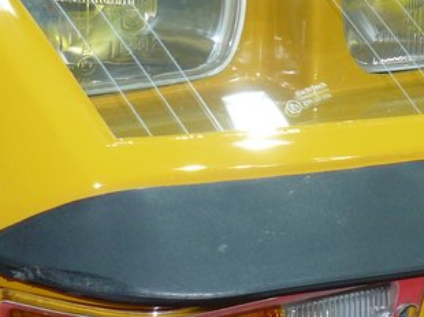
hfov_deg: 16.0
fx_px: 1456
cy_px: 63
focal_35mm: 119
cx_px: 479
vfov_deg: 12.4
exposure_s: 1/40
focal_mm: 6
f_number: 2.8
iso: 100
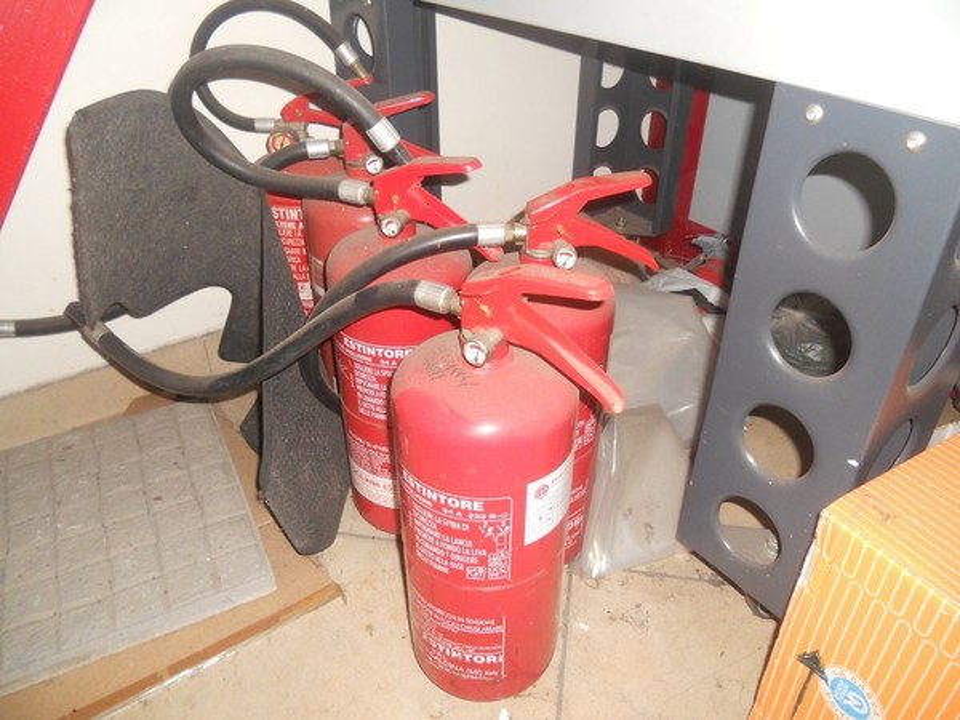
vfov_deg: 51.4
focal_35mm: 27
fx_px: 749
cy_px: 360
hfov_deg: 65.3
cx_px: 480
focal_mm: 4.9
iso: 200
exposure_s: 1/25
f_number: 3.2
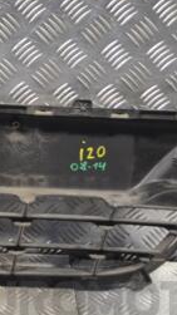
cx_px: -67
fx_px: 752
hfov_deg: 12.9
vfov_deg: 23.7
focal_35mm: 90
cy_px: 133
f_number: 4
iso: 160
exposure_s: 1/30
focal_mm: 24
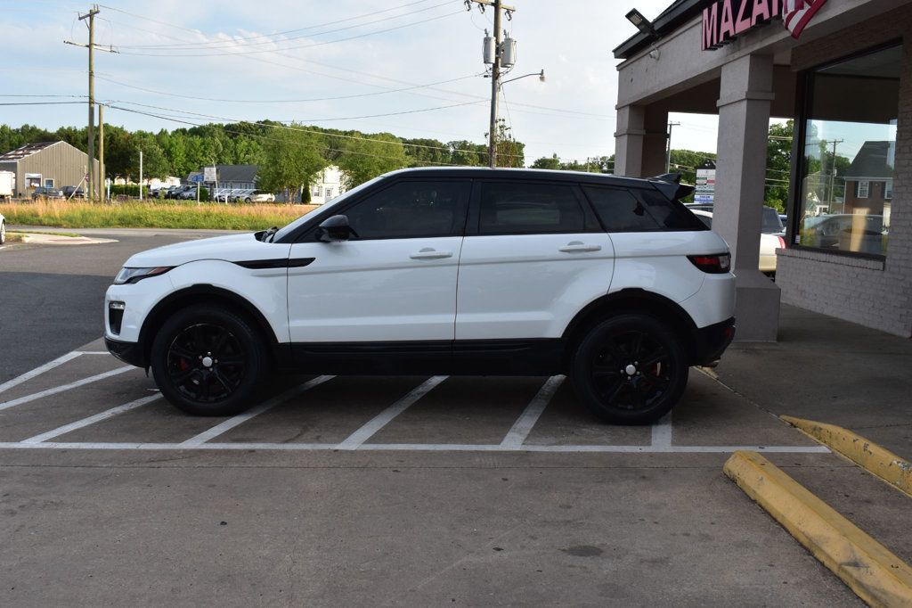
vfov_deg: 36.8
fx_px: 912
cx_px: 456
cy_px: 304
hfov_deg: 53.1
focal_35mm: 36
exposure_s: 1/320
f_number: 10
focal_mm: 24
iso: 400
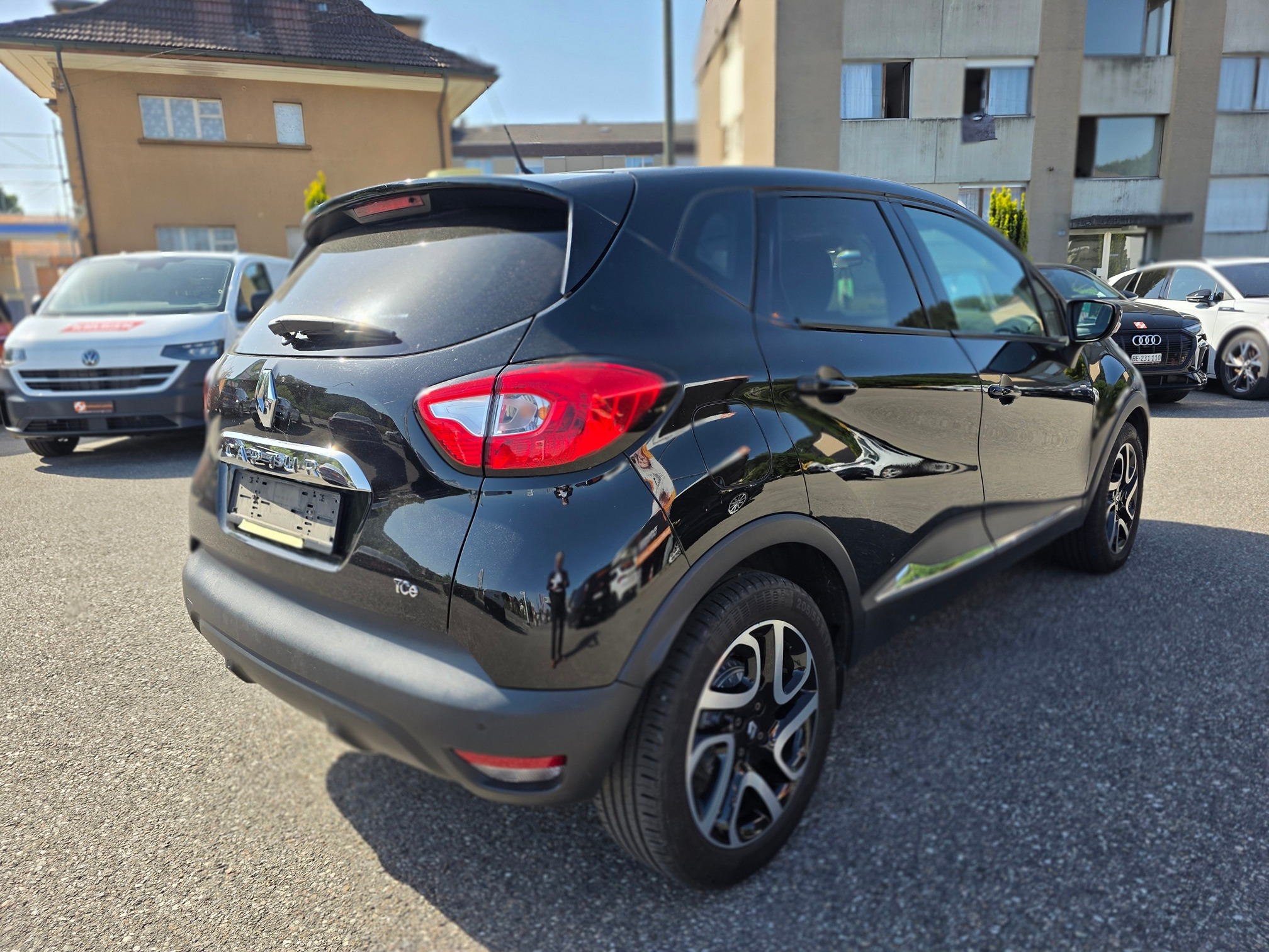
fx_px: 843
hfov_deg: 73.9
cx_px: 634
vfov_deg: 58.9
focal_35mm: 23
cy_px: 476
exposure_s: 1/2897
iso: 80
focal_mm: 6.3
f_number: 1.7
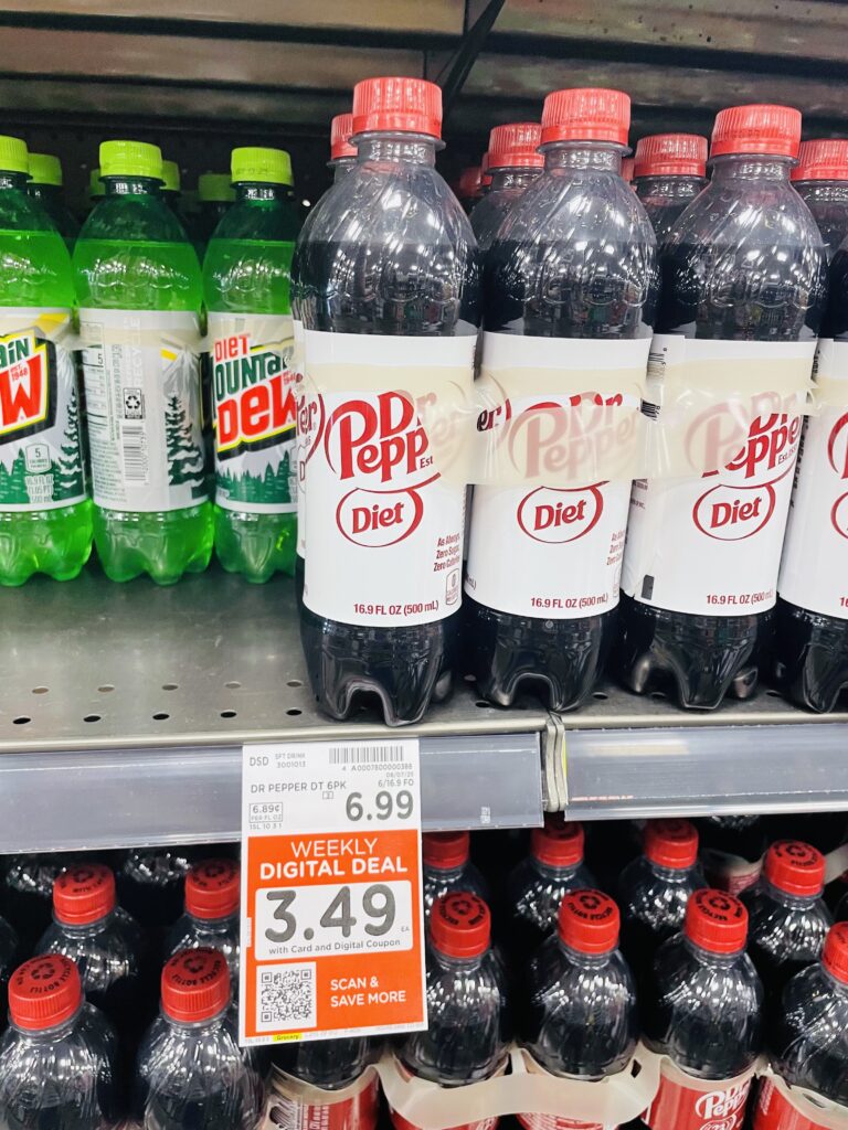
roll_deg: -1.5
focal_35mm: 26
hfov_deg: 53.1
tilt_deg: -19.7
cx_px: 424
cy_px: 565
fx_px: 849
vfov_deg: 67.3
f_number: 1.6
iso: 125
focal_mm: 4.2
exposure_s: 1/60
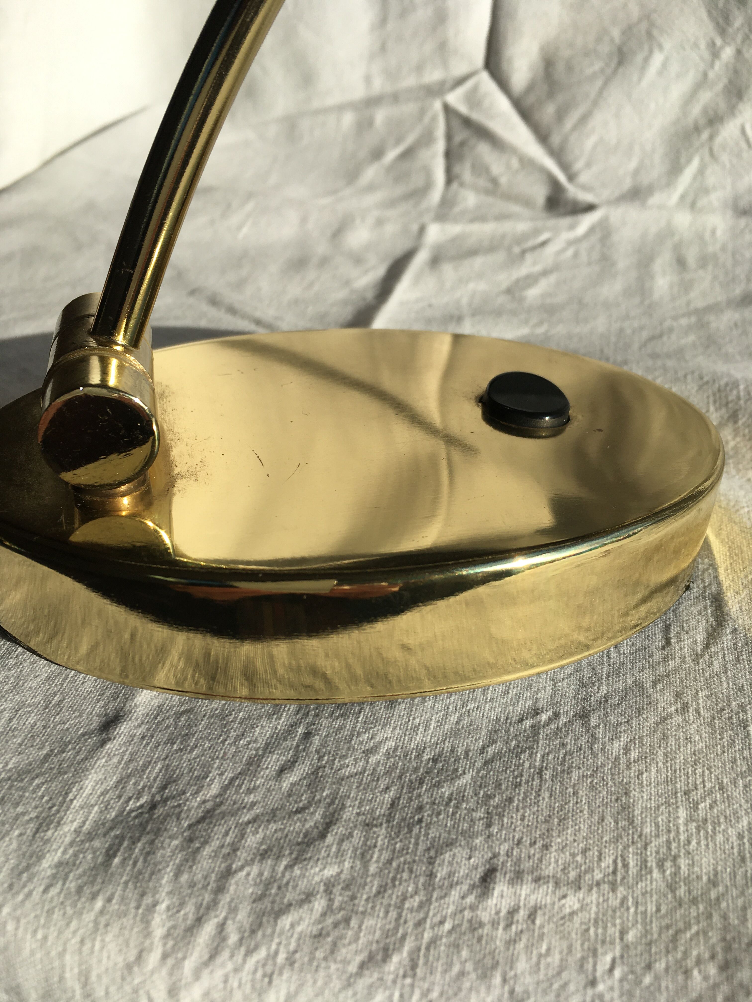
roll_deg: +0.9
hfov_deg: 48.2
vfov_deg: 61.7
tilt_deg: -38.2
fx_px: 840
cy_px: 501
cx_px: 376
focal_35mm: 29
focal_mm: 4.15
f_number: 2.2
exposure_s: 1/1923
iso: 25
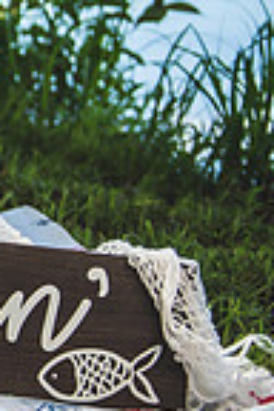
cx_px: -494
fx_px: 1621
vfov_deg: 14.3
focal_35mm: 142
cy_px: 41
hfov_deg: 8.4
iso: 100
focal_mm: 34
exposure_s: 1/640
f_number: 2.8
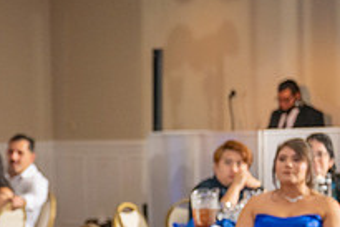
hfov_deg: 10.7
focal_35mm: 183
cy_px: 274
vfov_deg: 7.5
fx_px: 1729
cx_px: -225
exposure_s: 1/160
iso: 640
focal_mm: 52
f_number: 3.2
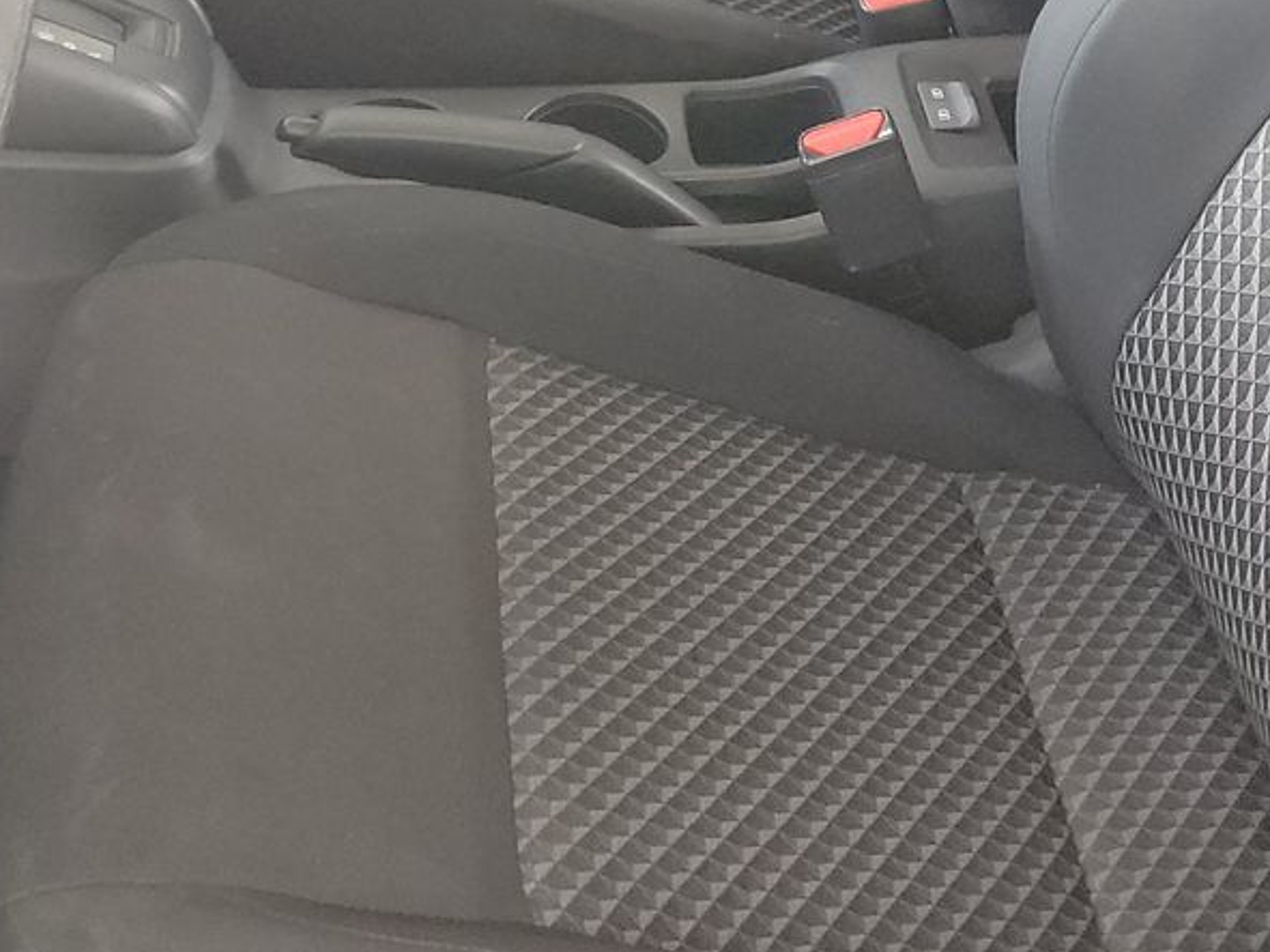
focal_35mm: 65
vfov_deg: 21.8
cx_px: 533
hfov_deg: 29.8
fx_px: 2384
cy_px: 4
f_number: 1.8
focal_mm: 6.7
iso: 1250
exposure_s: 1/59
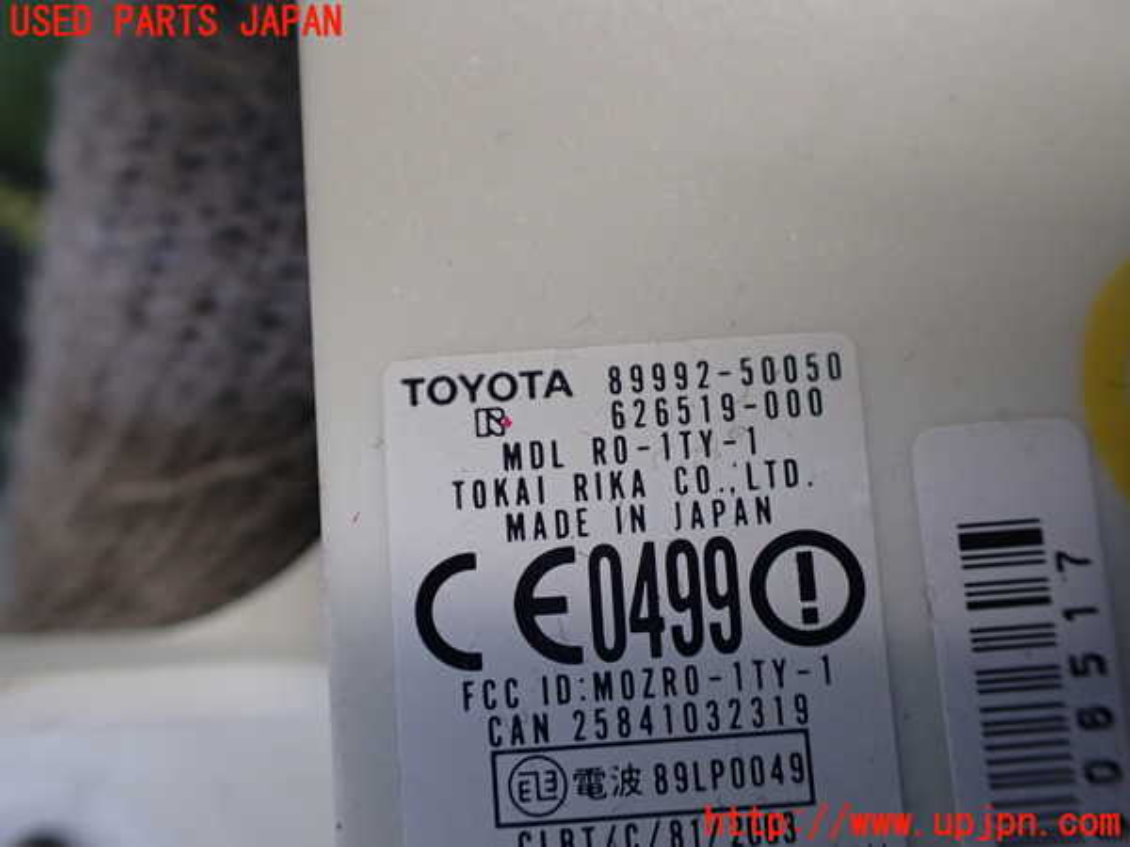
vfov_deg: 46.8
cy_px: 424
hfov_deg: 60.0
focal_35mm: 30
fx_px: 979
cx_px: 565
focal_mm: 5.4
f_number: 2.3
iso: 320
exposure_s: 1/125
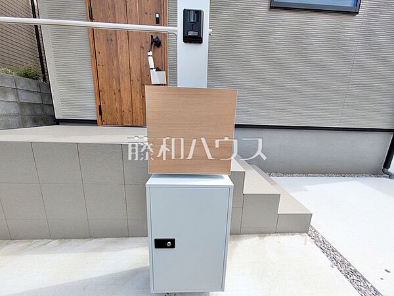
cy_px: 148
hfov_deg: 102.1
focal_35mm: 14
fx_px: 159
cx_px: 197
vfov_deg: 85.7
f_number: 2.2
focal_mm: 1.83
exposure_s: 1/1188
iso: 47
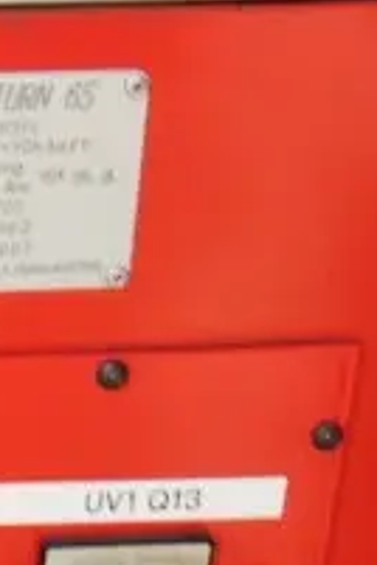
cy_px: 551
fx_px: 1995
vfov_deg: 15.9
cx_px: -276
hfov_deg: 10.2
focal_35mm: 127
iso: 125
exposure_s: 1/60
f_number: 3.3
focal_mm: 4.3
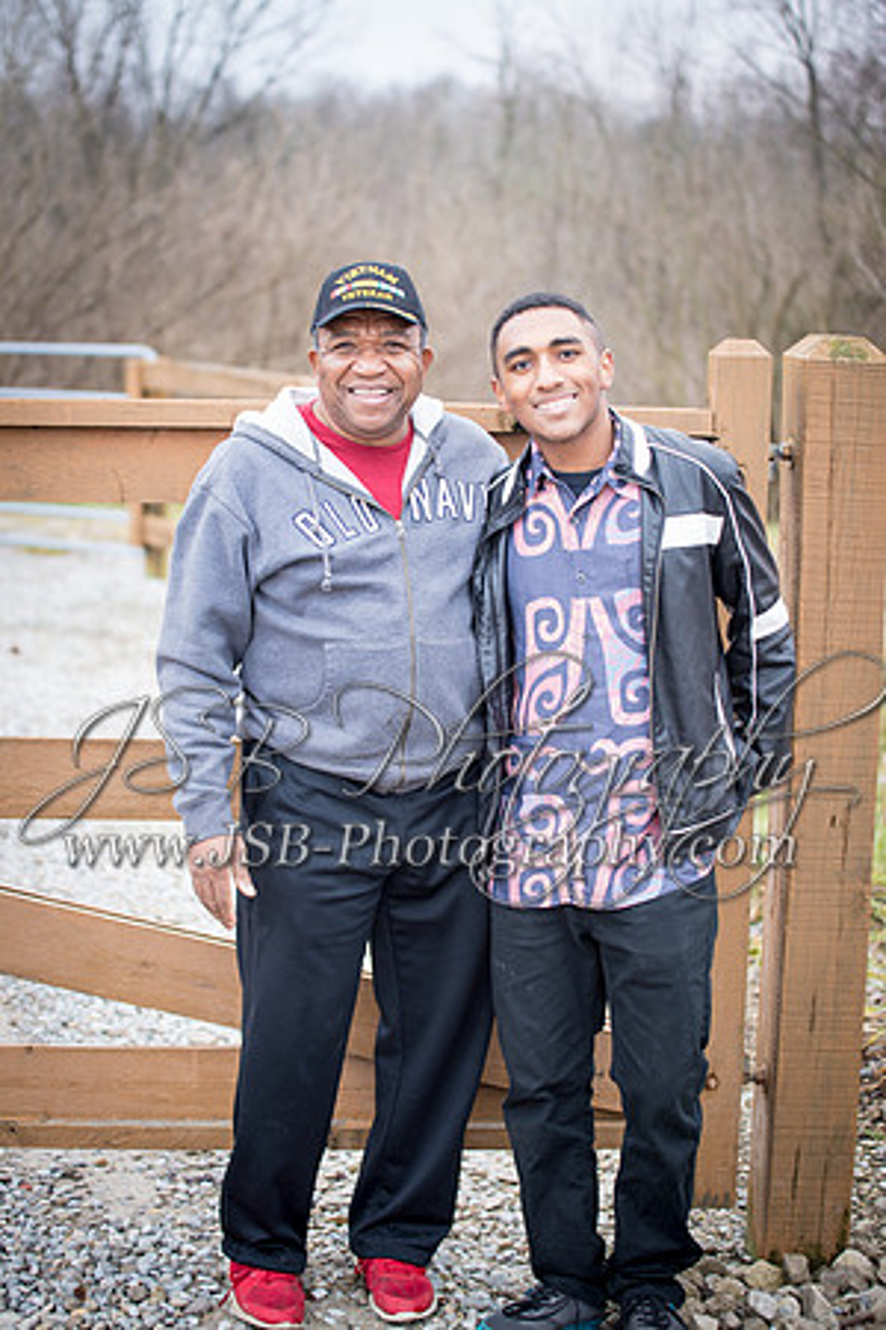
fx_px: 2584
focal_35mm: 70
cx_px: 443
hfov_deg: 19.5
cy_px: 665
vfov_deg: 28.8
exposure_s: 1/25
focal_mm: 70
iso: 200
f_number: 2.8
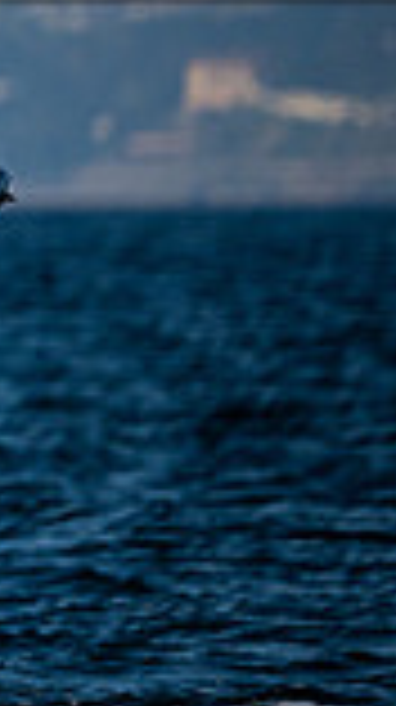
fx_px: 26036
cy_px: -183
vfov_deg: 1.6
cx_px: -1245
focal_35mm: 1391
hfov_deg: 0.9
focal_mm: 270
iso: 400
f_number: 5.3
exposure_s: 1/5000
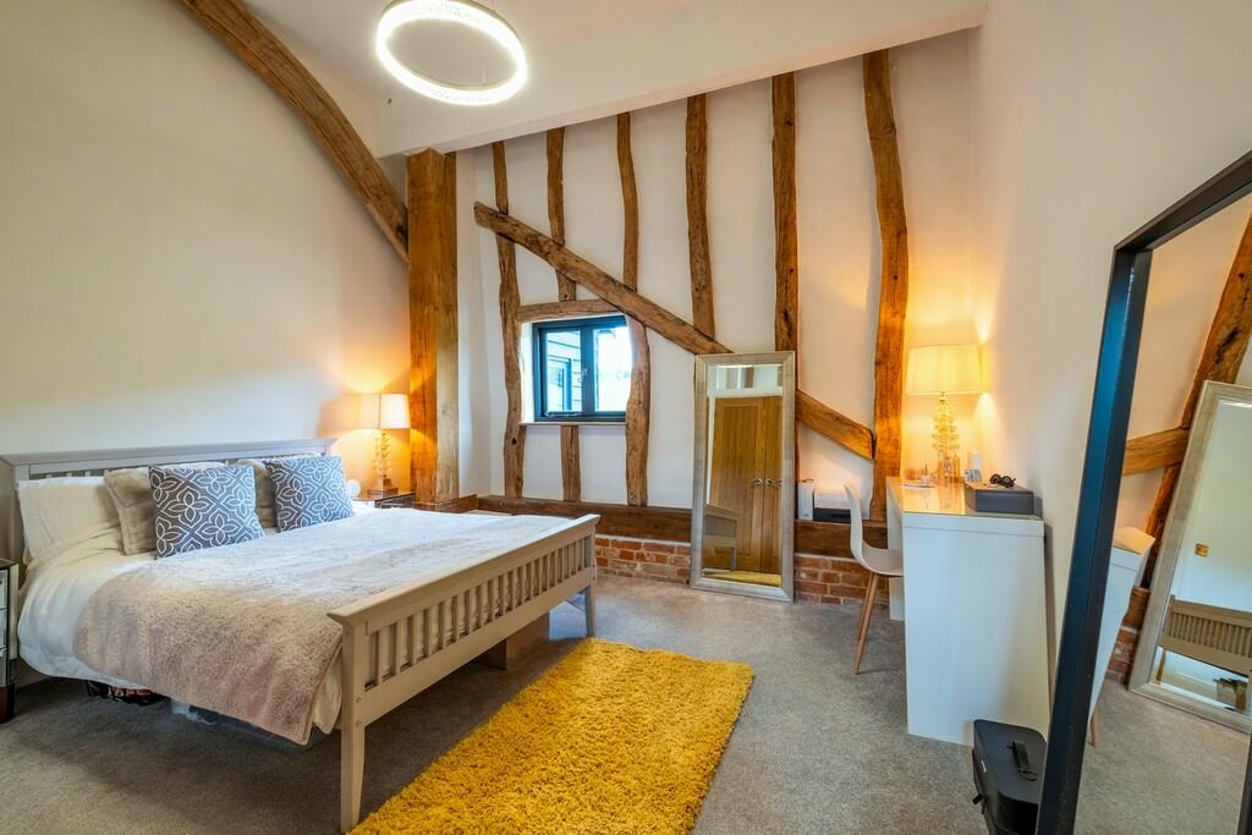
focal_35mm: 15
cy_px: 418
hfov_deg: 100.4
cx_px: 626
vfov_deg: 77.3
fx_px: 522
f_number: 8
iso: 160
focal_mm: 10
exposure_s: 1/15
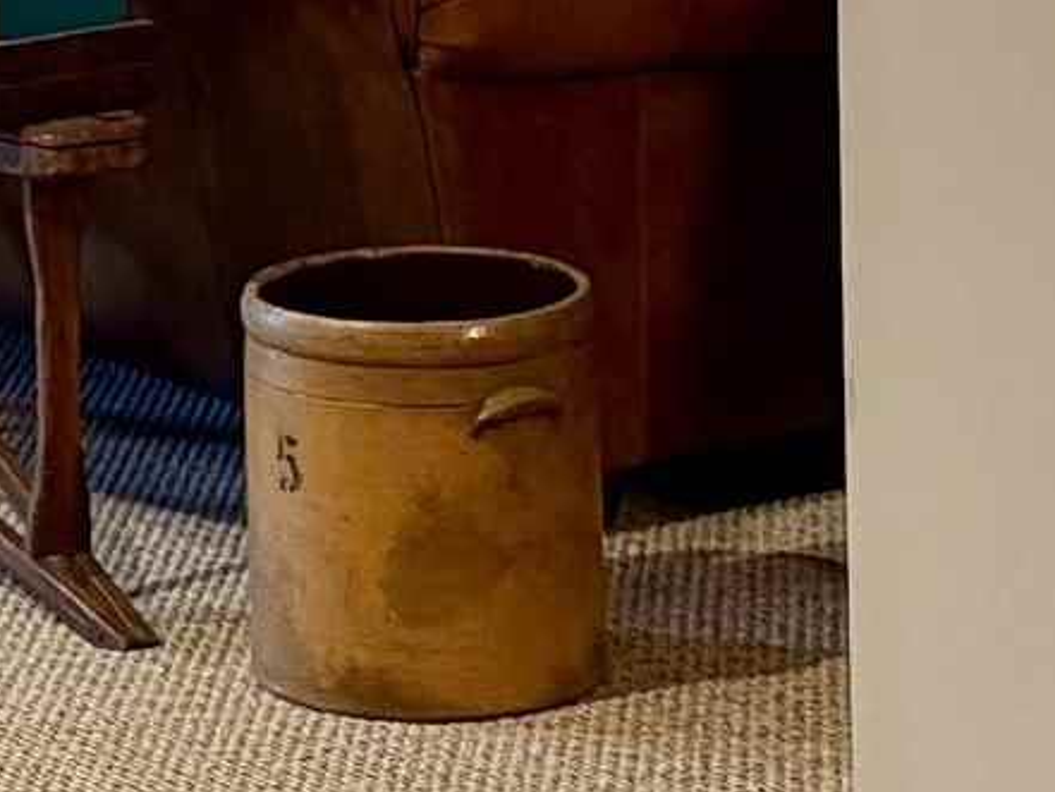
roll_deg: +3.1
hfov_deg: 11.6
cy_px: -158
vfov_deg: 8.8
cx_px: -172
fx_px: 5091
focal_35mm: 167
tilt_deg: -8.6
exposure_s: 1/60
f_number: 1.78
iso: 640
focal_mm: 6.76
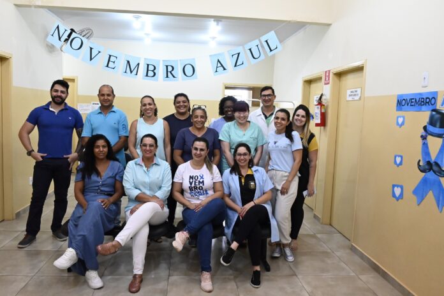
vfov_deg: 42.3
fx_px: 382
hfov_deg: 60.3
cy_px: 148
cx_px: 222
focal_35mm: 31
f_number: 4.5
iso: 4000
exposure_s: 1/320
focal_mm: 21
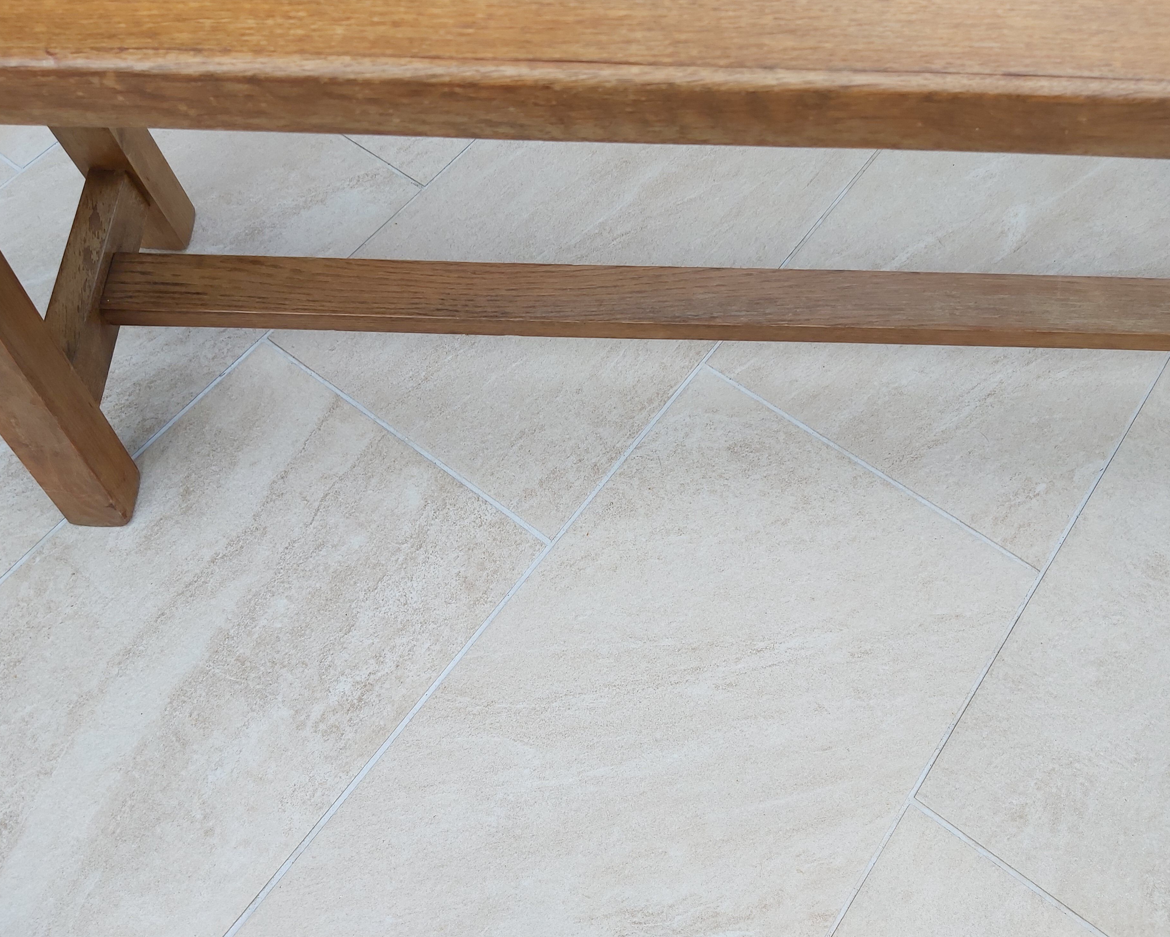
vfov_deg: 51.5
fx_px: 970
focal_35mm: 28
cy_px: 466
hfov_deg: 62.2
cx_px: 580
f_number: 1.7
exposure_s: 1/168
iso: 64
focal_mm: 3.92
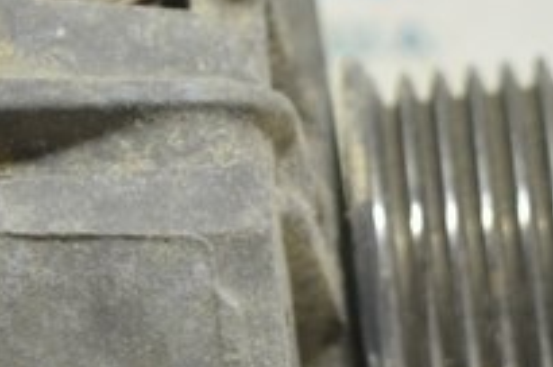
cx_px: -159
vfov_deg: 4.8
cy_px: 501
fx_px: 4371
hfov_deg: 7.2
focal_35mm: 285
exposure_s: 1/20
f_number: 5.6
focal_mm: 38
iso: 400
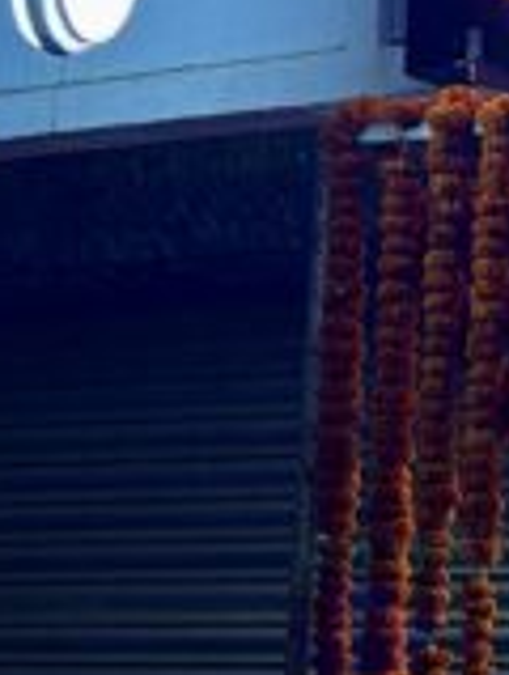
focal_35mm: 167
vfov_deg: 11.6
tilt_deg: +3.2
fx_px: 3261
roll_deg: -1.8
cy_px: 730
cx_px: 1166
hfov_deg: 8.3
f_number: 1.6
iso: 80
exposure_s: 1/50
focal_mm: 5.96
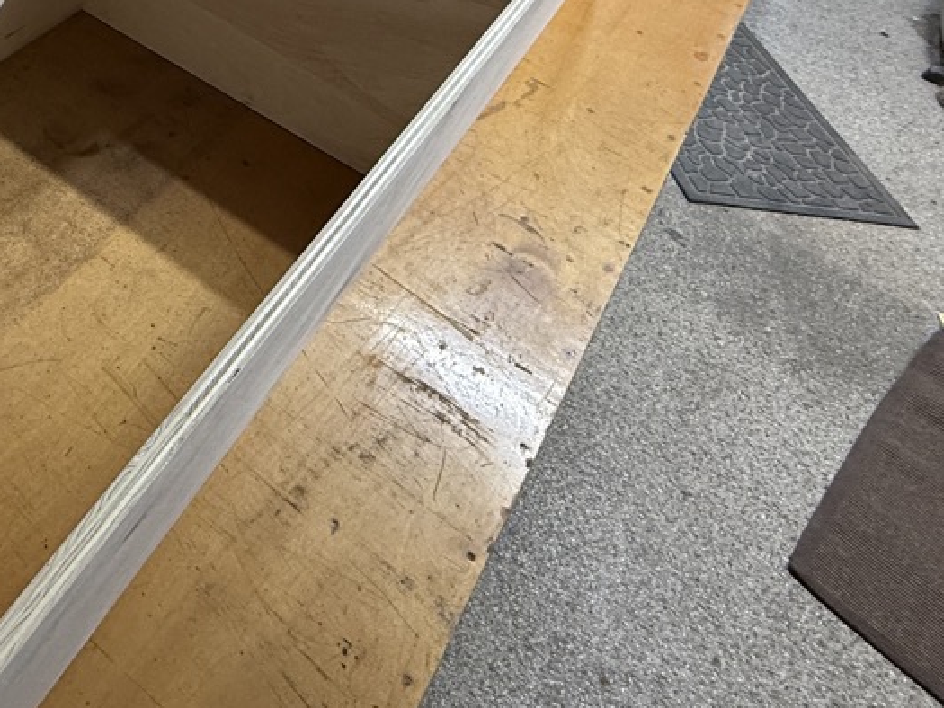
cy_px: 58
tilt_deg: -41.0
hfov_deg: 47.6
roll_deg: -5.0
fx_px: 873
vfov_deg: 40.5
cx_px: 11
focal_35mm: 32
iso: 200
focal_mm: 2.22
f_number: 2.2
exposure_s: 1/120
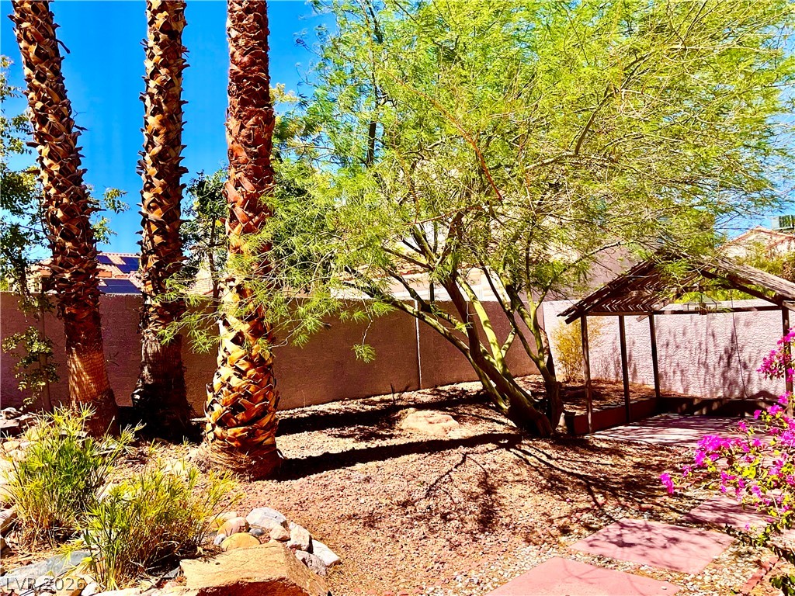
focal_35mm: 29
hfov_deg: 61.7
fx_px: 666
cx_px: 398
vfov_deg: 48.2
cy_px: 298
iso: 16
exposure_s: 1/1534
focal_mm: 3
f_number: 1.8
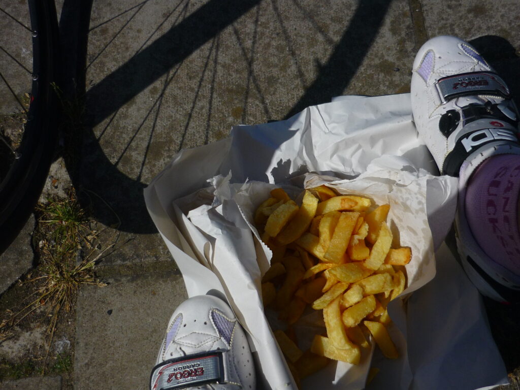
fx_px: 616
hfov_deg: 45.8
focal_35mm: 41
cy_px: 195
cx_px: 260
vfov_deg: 35.1
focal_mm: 6.8
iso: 100
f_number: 9
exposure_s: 1/500
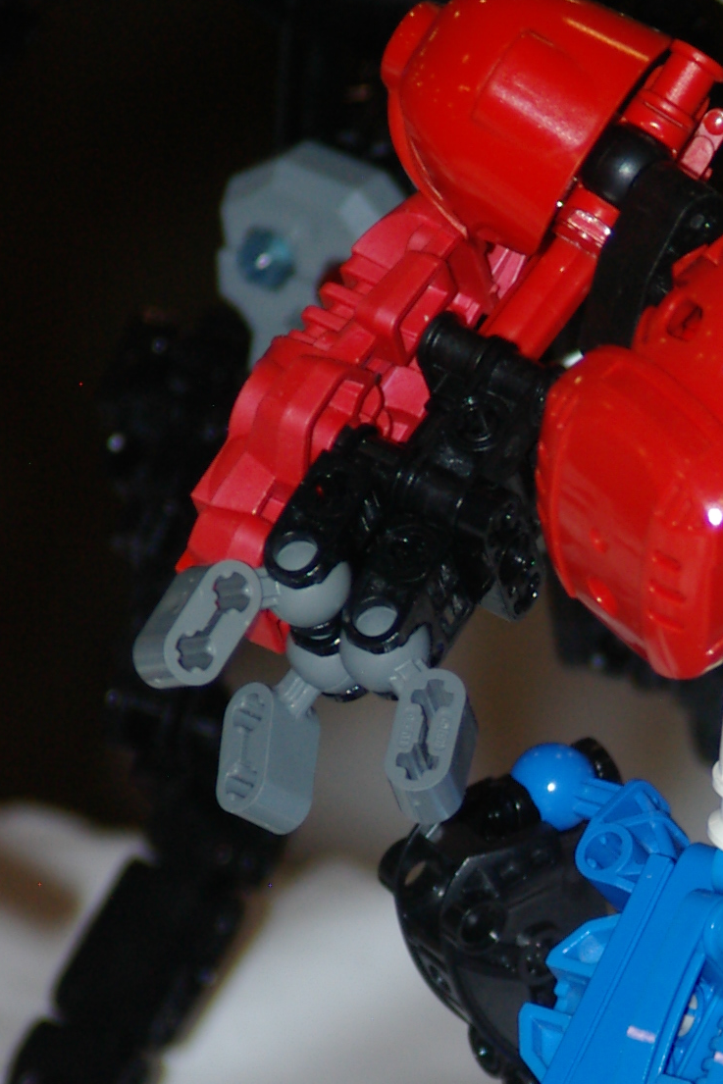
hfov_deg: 2.5
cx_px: 794
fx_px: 16603
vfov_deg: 3.7
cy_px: 896
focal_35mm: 551
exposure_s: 1/150
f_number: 5.6
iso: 400
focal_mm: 135
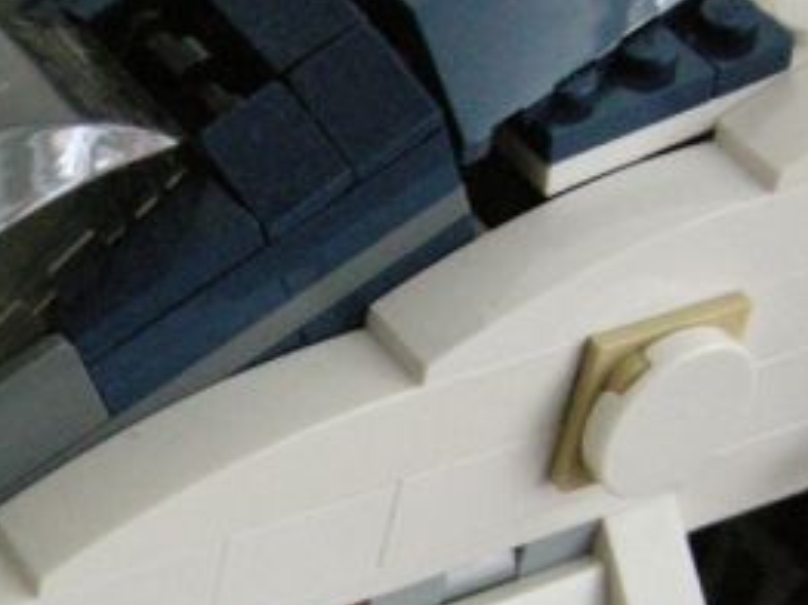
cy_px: 531
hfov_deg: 17.6
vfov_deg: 13.3
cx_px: 83
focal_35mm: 110
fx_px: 2565
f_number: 2.7
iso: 656
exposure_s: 1/30
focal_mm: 7.5
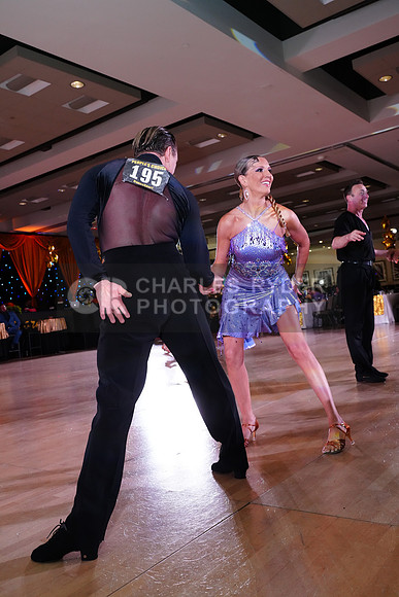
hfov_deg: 42.3
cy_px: 298
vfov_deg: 60.3
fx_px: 515
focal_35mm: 31
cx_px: 200
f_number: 5.6
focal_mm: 31
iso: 3200
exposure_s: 1/250
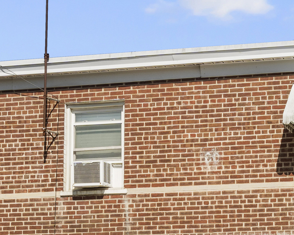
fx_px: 1262
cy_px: 361
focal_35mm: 145
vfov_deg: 10.3
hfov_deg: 13.1
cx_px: 280
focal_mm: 34
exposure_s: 1/80
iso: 200
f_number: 9
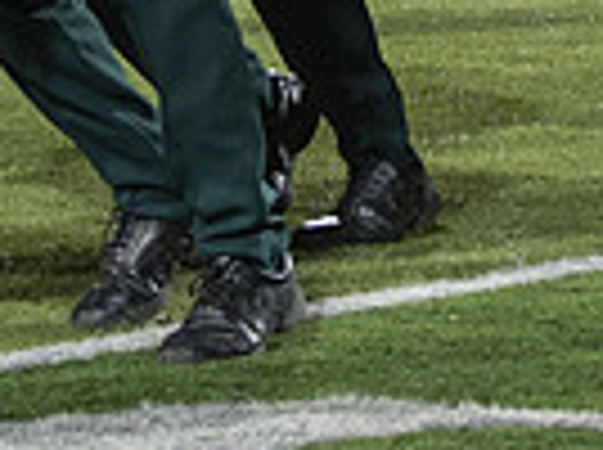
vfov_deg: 2.7
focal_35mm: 541
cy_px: -739
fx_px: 9407
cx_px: -57
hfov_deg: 3.7
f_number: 4.5
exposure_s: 1/160
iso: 2000
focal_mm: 86
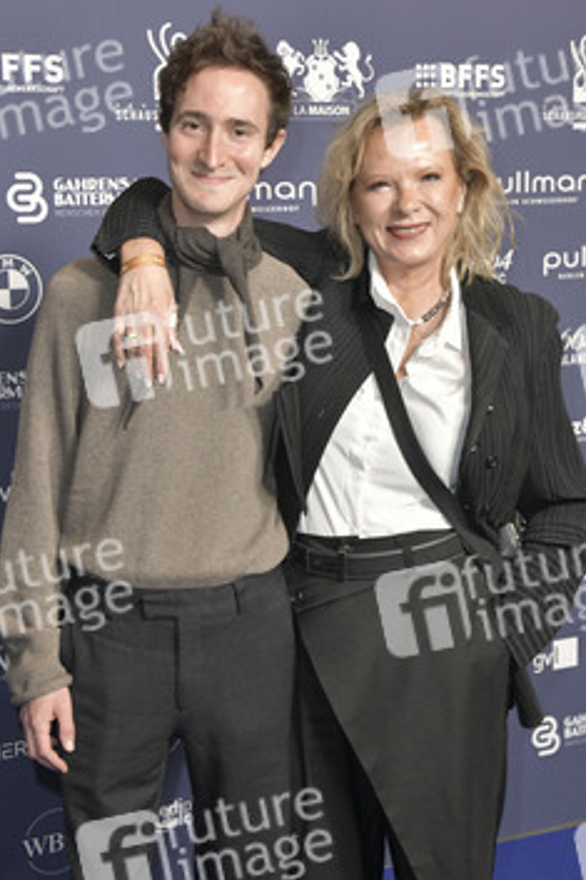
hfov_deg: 26.5
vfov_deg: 38.9
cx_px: 277
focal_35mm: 51
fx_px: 1246
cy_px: 474
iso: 2000
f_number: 6.3
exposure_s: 1/200
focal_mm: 45
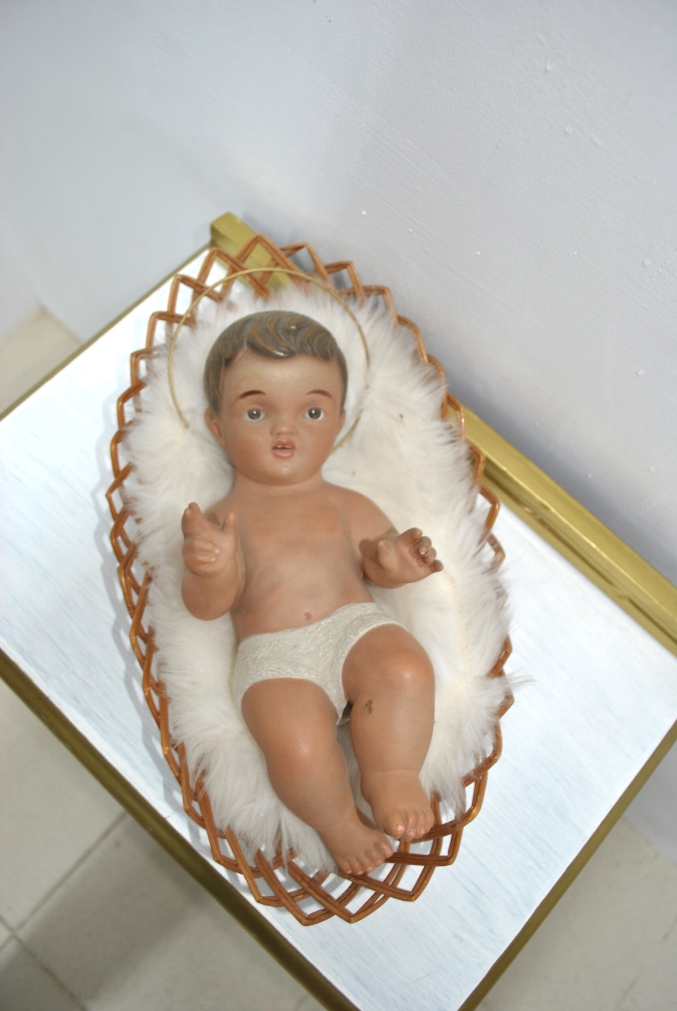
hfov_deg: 48.1
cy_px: 506
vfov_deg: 67.3
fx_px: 759
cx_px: 338
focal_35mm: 27
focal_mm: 18
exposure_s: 1/20
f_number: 3.5
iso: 180
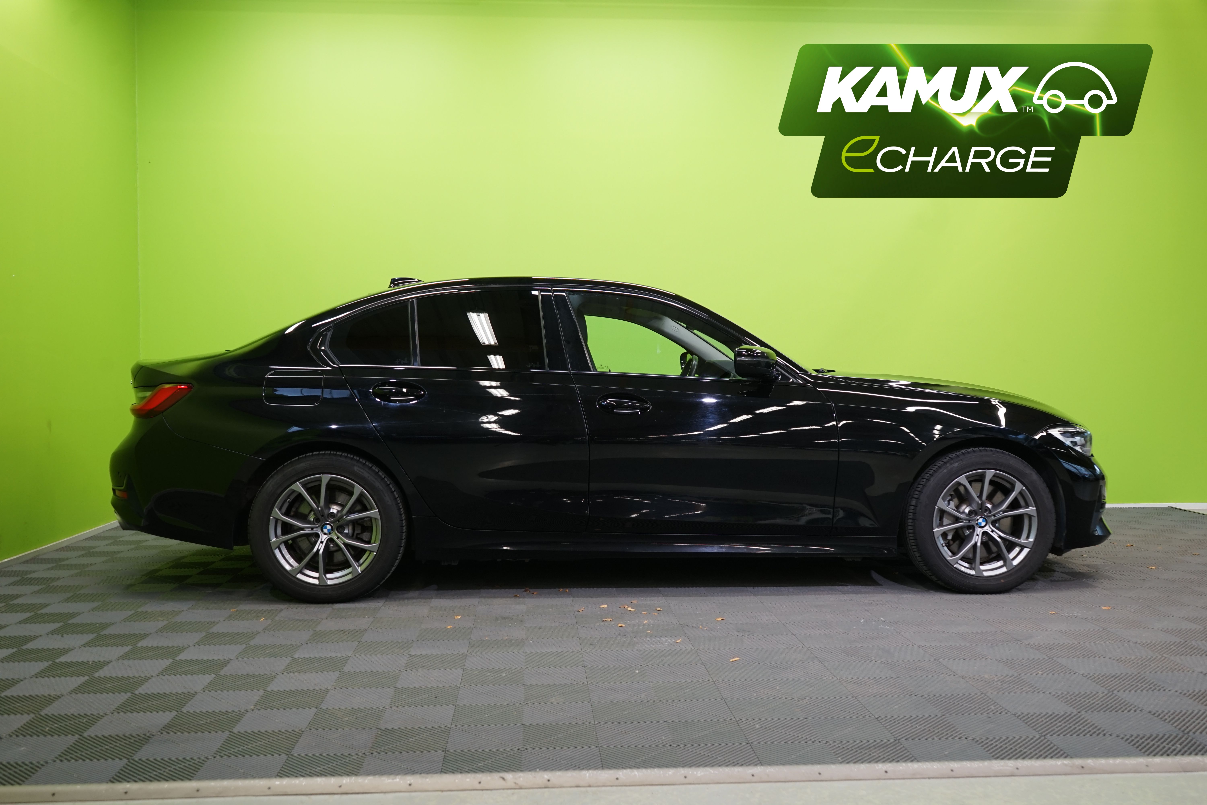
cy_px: 402
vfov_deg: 40.0
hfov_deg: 57.2
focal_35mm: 33
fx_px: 1106
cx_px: 604
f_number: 5.6
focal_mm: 33
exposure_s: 1/30
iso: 640
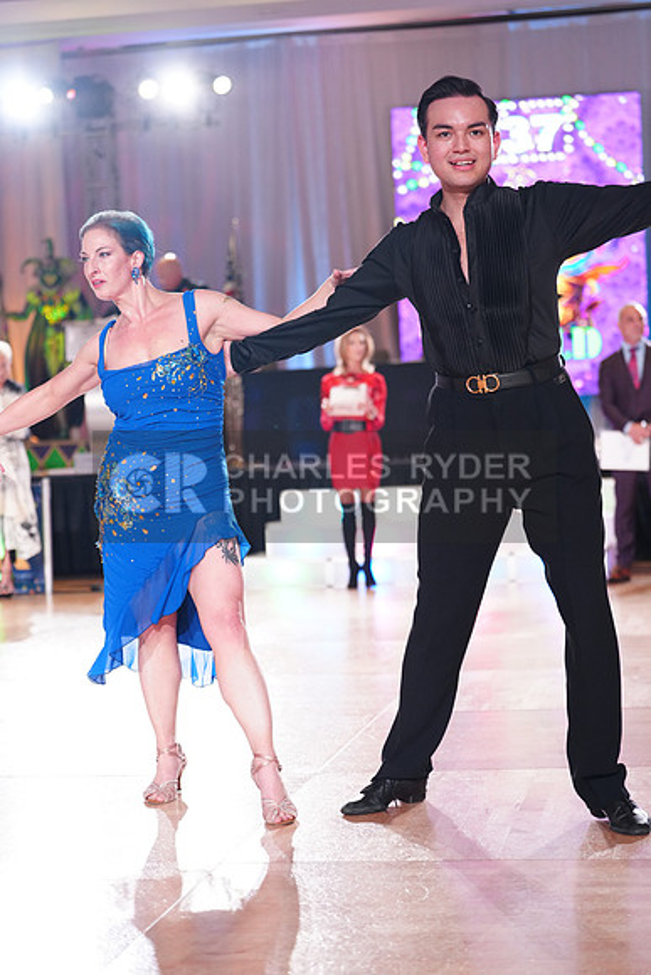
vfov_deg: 28.8
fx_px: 1897
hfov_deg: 19.5
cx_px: 326
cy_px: 488
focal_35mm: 70
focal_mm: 70
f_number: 2.8
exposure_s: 1/500
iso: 2000
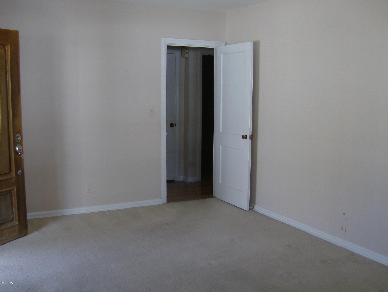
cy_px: 146
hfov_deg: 51.3
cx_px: 194
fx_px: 404
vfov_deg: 39.7
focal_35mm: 36
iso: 120
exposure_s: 1/64
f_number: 2.8
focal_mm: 6
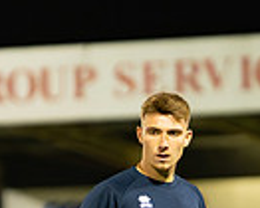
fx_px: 5344
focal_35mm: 694
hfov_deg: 2.8
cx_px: 85
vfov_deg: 2.2
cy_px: 320
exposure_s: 1/1600
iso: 2500
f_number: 1.4
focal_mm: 85
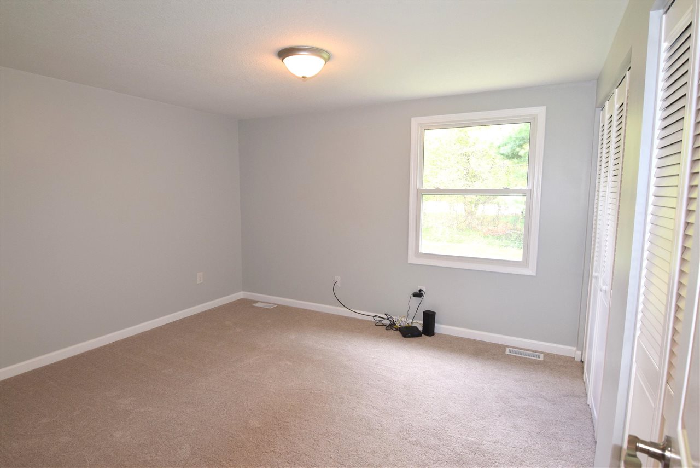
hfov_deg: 85.4
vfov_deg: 63.3
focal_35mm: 20
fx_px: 379
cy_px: 234
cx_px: 350
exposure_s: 1/125
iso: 800
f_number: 5.6
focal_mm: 13
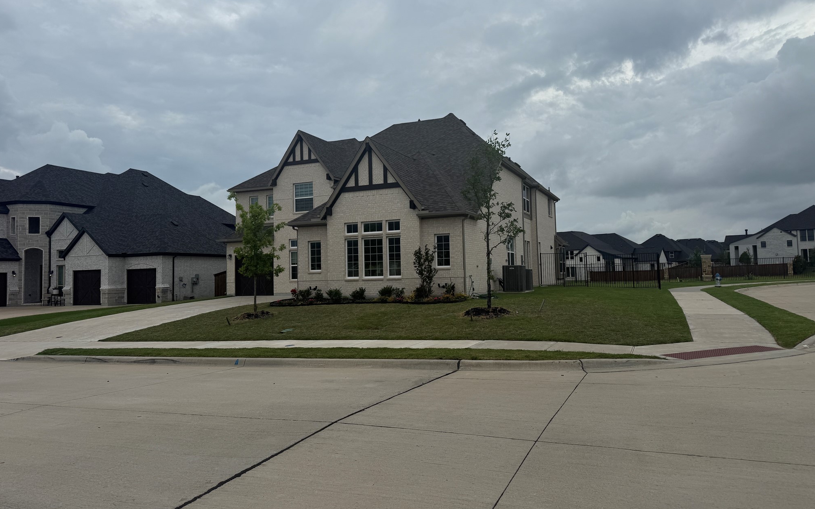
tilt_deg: +2.8
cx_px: 401
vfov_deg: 47.5
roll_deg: +0.9
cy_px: 235
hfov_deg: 70.4
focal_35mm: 26
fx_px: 577
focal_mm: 6.76
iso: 80
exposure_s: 1/8130
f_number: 1.78
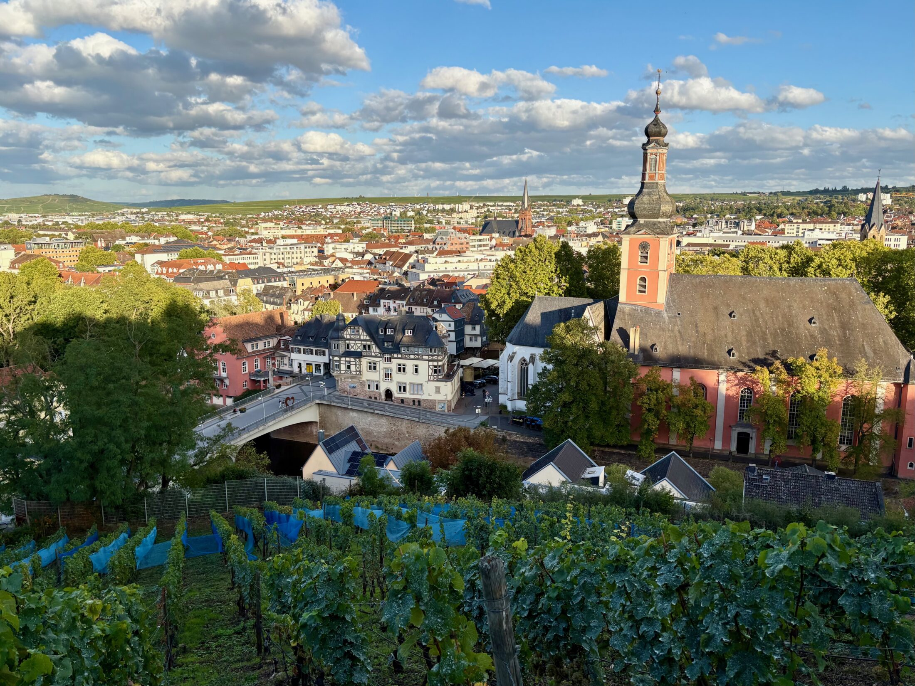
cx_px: 458
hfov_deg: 67.3
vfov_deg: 53.1
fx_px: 687
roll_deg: -0.4
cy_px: 343
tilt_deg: -11.5
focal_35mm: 26
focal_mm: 5.96
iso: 50
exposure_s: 1/1799
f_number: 1.6
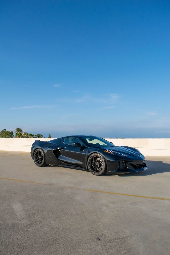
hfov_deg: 47.9
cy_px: 128
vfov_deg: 67.4
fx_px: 191
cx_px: 85
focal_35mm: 27
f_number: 8
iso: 400
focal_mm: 18
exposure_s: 1/2000
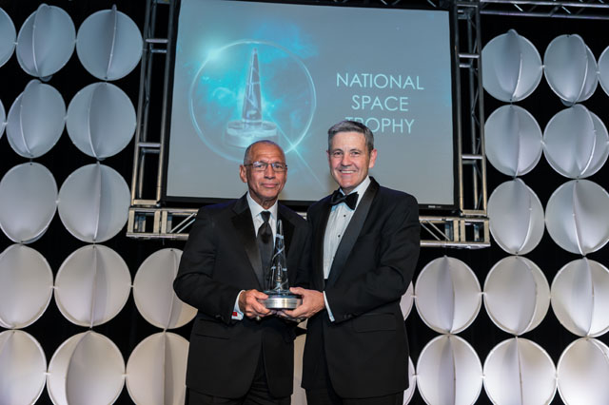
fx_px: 541
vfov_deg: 41.1
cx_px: 304
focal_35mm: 32
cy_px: 202
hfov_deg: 58.7
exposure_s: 1/90
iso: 1600
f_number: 5.6
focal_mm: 32
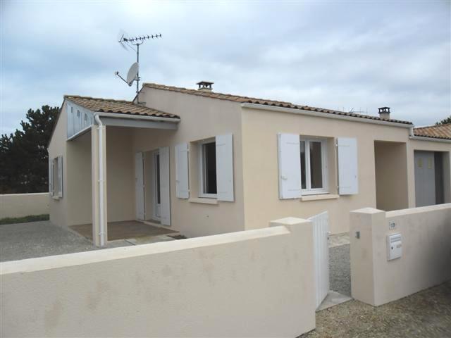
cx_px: 226
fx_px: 352
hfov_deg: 65.3
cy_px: 169
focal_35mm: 27
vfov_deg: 51.4
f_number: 3.5
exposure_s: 1/980
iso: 80
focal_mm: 4.9
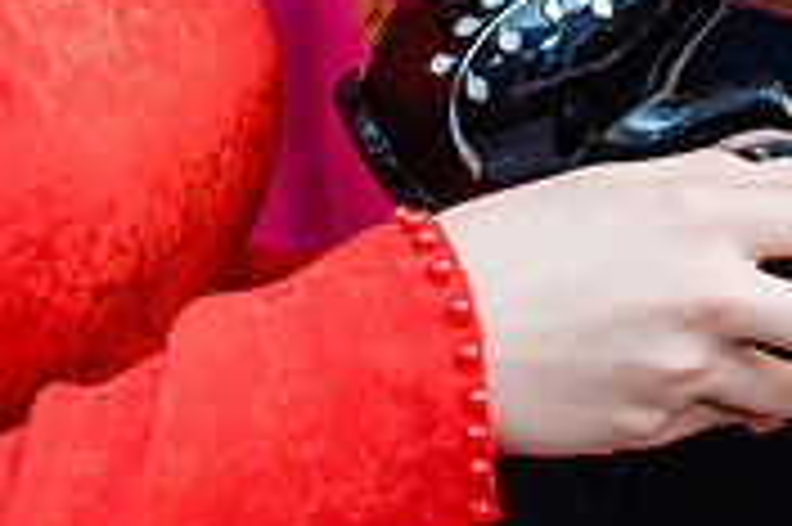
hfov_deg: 7.1
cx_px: 837
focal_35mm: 287
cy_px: 124
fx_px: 6308
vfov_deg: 4.8
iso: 1600
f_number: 4
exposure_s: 1/160
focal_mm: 58
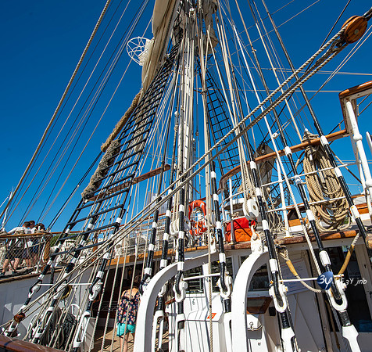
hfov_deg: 79.8
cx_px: 264
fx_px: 205
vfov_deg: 81.2
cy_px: 176
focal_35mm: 17
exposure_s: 1/400
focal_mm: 14
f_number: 10
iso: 100
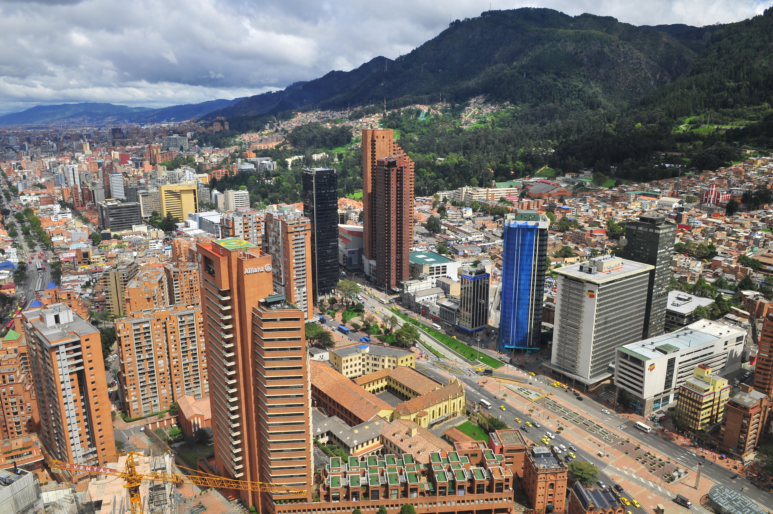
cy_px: 257
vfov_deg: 50.3
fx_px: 547
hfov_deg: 70.5
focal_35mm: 26
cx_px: 386
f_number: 5.6
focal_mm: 17
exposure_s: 1/160
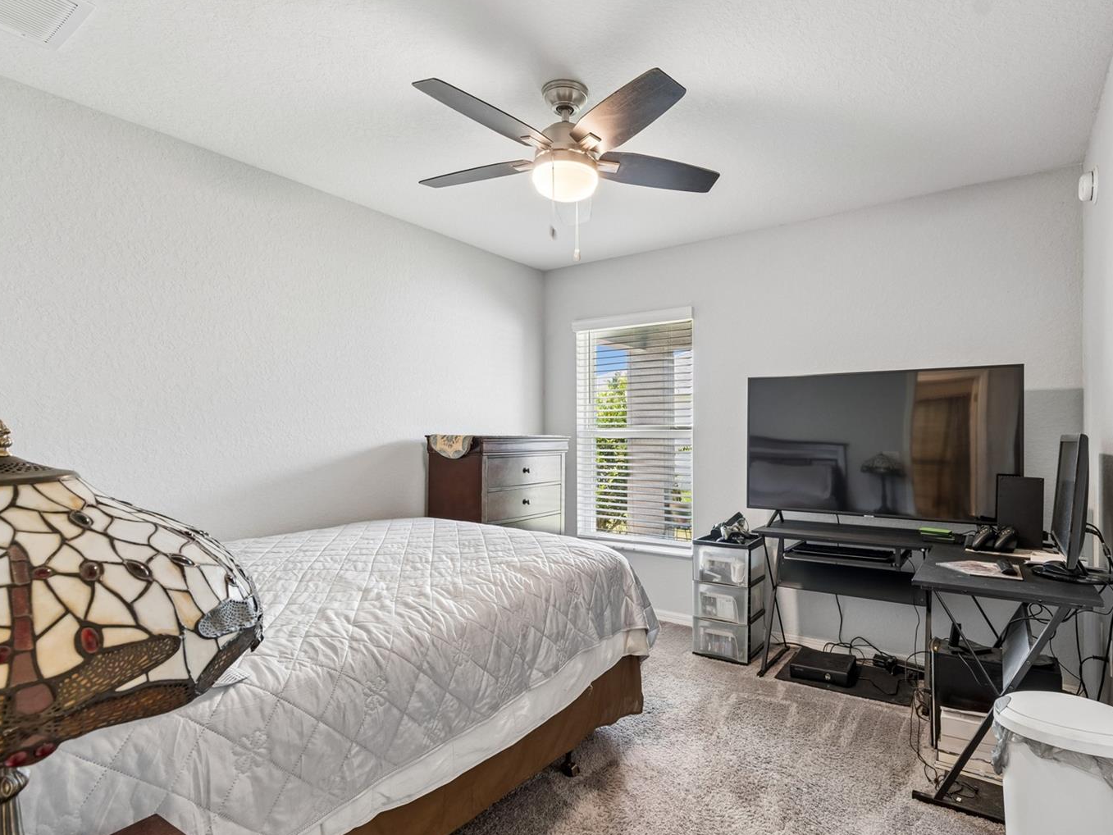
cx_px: 620
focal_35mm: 17
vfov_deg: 74.7
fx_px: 547
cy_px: 429
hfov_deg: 90.6
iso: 100
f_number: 7.1
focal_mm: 10
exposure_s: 1/5
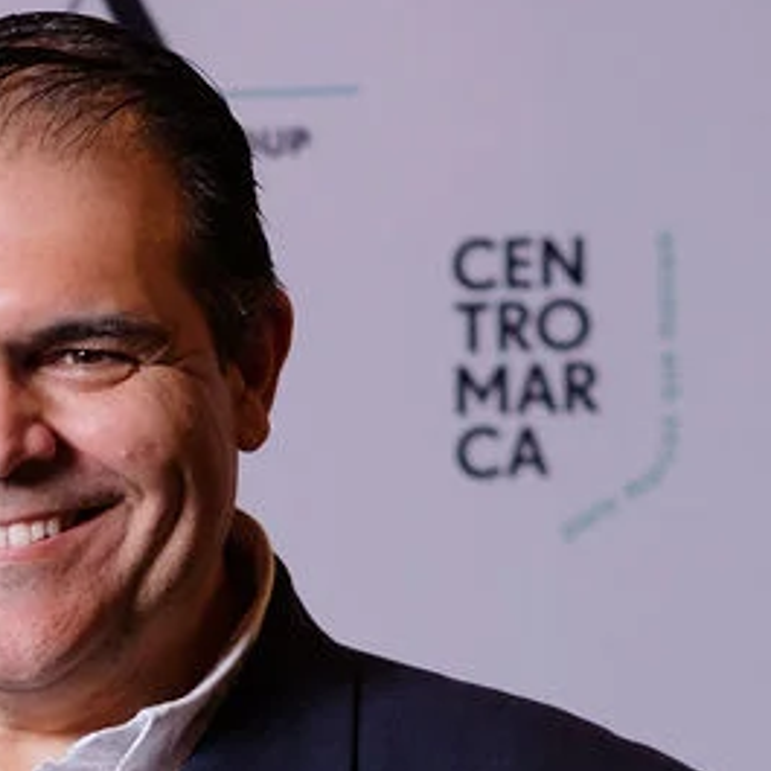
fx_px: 10609
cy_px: 839
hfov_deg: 4.1
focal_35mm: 421
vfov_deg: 4.2
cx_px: -503
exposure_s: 1/125
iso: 1250
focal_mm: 85
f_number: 3.6
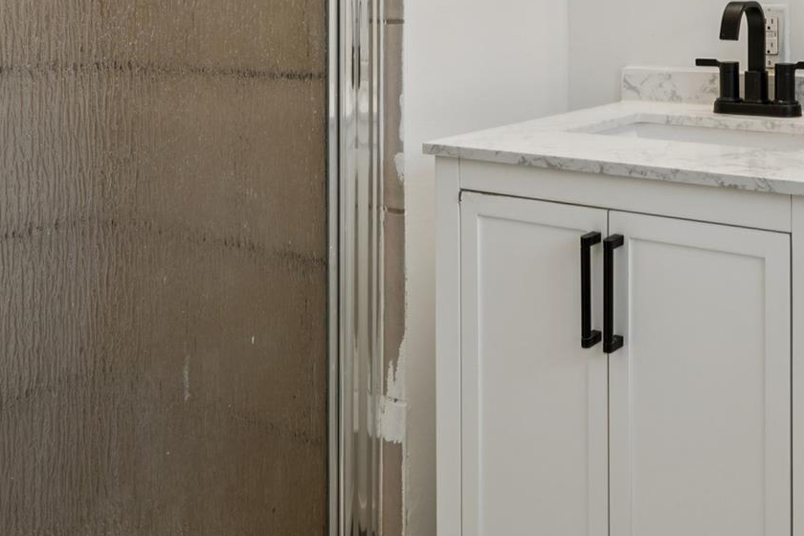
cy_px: 0
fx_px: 898
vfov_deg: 30.8
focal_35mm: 40
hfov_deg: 45.8
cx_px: 641
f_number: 13
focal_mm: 16.5
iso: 100
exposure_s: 1/3.33
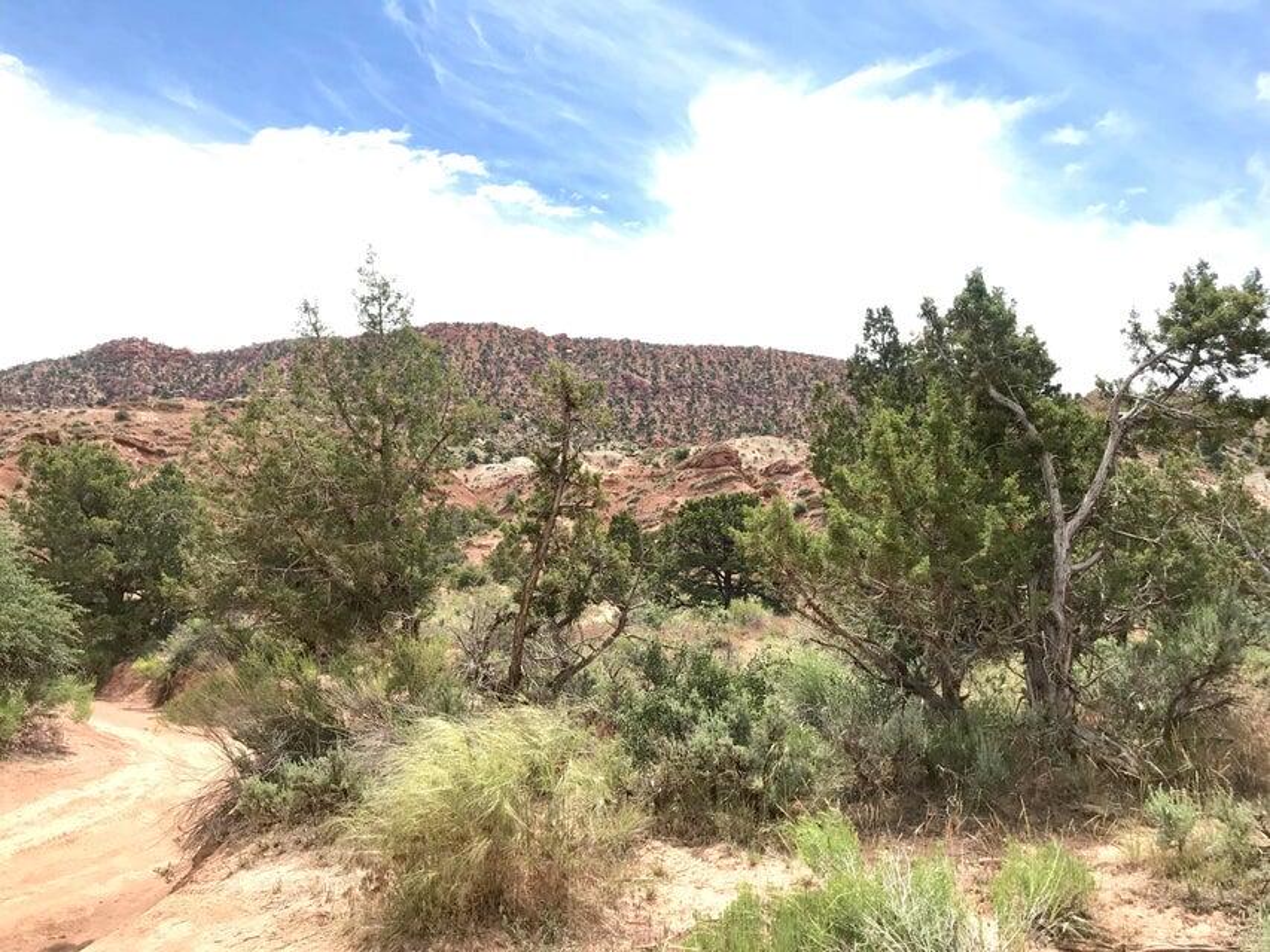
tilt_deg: +7.0
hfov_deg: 63.4
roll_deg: -0.6
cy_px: 476
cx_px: 635
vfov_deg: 49.8
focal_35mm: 28
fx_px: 1027
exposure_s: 1/1570
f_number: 1.8
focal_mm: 3.99
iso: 20
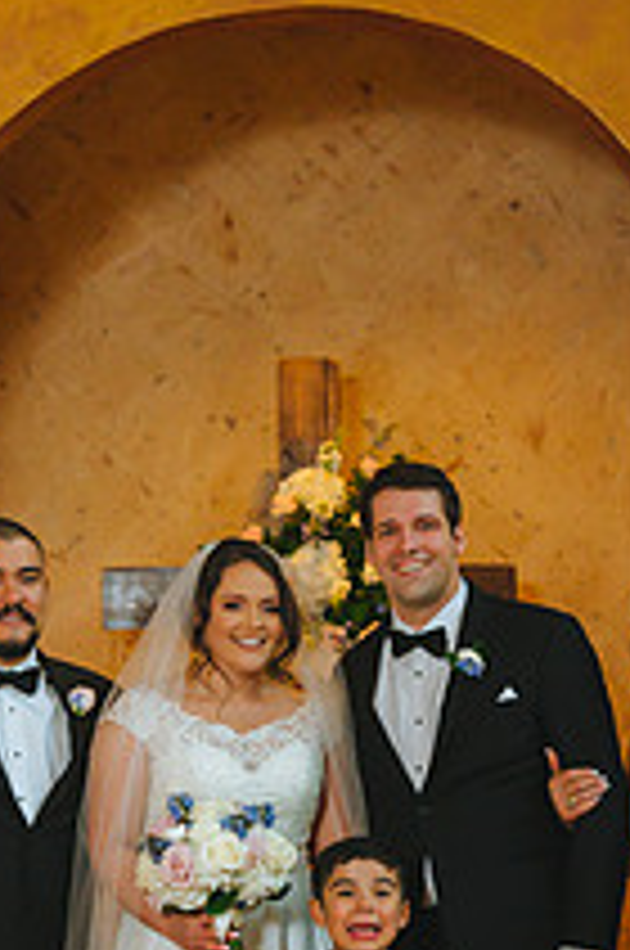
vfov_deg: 21.4
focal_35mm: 94
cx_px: 317
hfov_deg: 14.5
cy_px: 765
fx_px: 2475
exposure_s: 1/160
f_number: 4
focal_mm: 44
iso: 4000
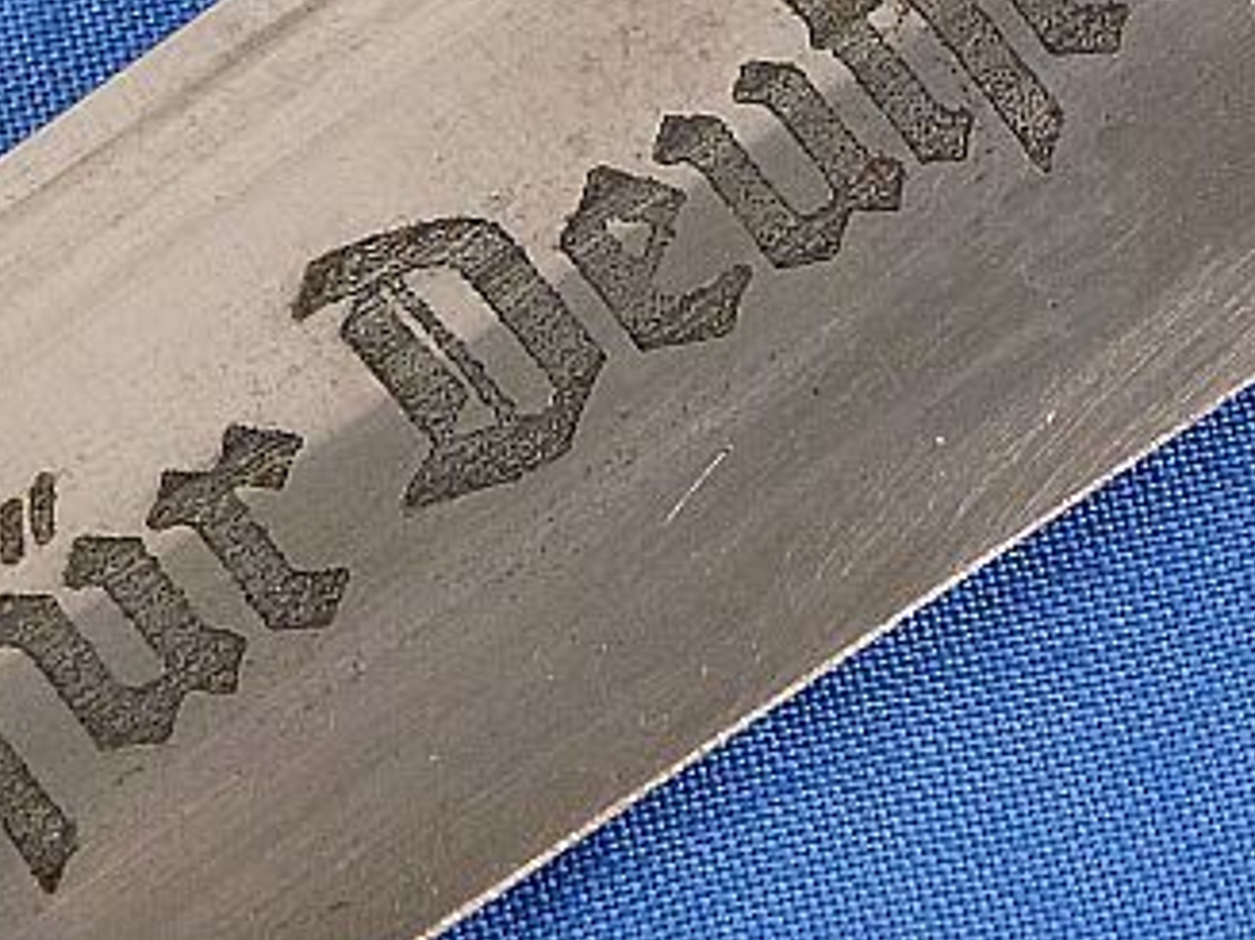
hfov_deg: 8.4
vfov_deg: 6.3
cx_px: 461
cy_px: 414
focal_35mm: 235
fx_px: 8517
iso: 400
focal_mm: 17.3
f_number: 5
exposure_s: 1/80
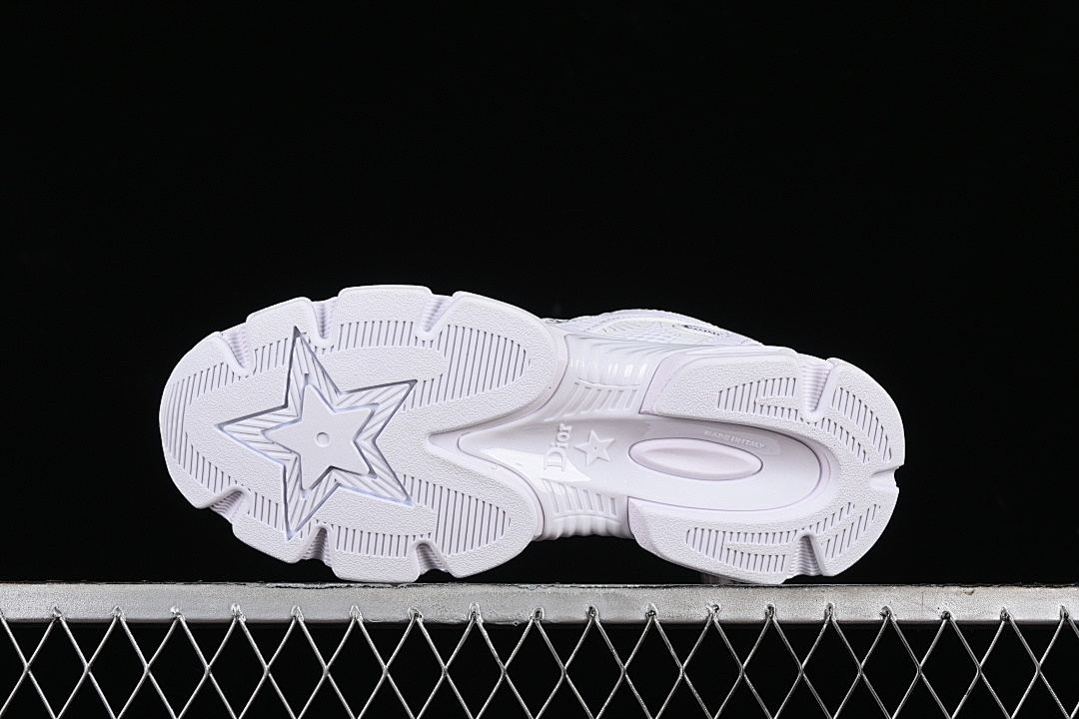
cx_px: 540
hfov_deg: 27.0
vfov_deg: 18.2
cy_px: 360
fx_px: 2248
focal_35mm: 75
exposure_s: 1/125
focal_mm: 50
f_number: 8
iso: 160
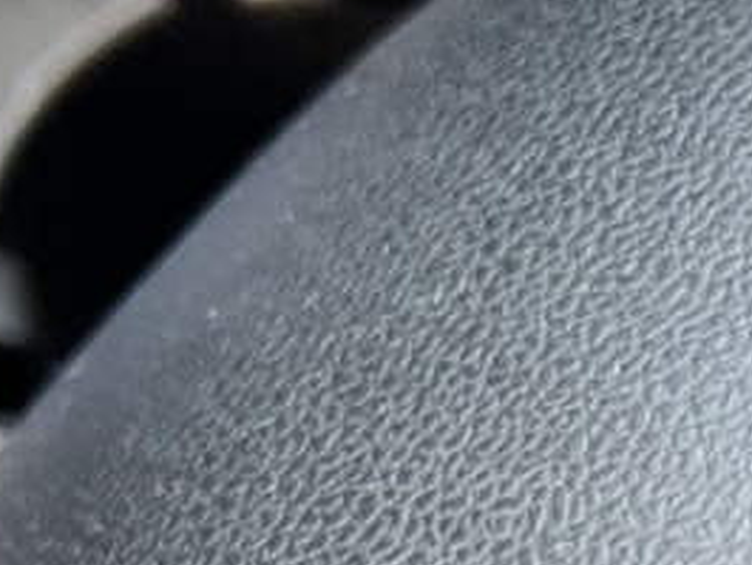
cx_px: 2137
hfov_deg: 10.0
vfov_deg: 8.9
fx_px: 3412
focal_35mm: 157
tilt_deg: -72.6
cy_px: 1110
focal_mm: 5.7
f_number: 1.5
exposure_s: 1/121
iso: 125
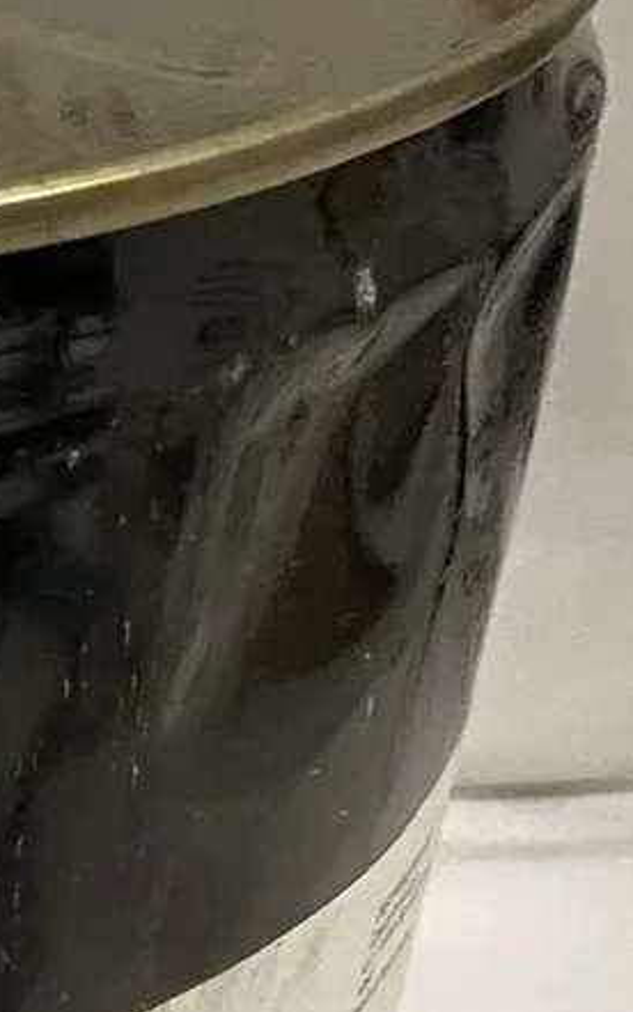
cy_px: 1322
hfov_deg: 9.2
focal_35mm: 125
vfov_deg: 15.8
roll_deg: -1.1
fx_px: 3447
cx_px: -975
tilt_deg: -35.8
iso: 320
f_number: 1.6
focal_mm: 4.2
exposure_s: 1/60
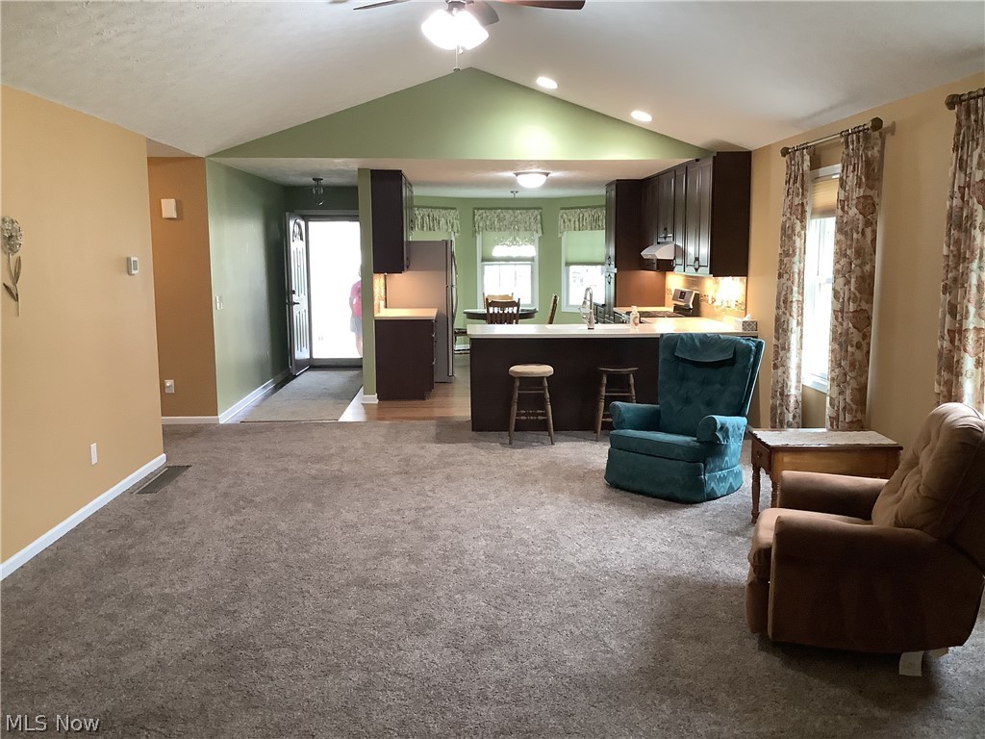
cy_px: 370
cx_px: 492
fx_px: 882
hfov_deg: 58.4
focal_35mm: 31
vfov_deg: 45.4
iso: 250
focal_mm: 3.3
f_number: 2.4
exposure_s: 1/60
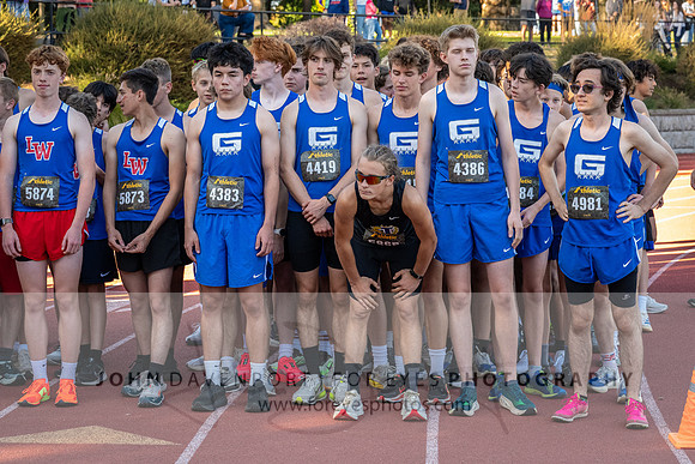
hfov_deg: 21.4
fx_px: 1839
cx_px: 277
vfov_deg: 14.3
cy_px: 139
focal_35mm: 95
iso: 3200
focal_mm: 68
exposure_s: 1/800
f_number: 5.6
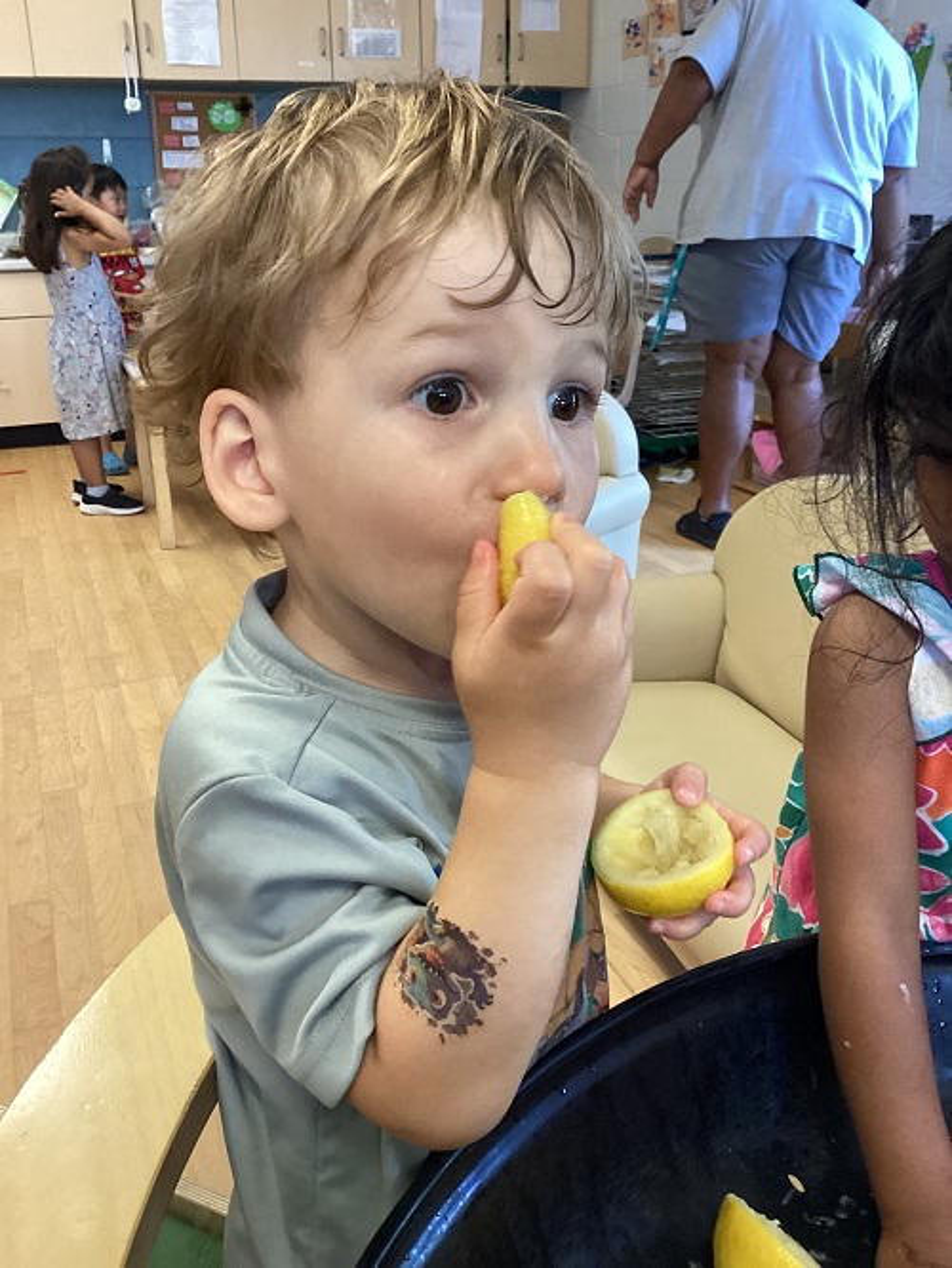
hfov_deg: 45.5
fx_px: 1136
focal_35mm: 31
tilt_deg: -21.5
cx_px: 476
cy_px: 634
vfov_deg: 58.3
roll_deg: +2.0
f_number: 2.4
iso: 200
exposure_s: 1/60
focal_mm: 3.3
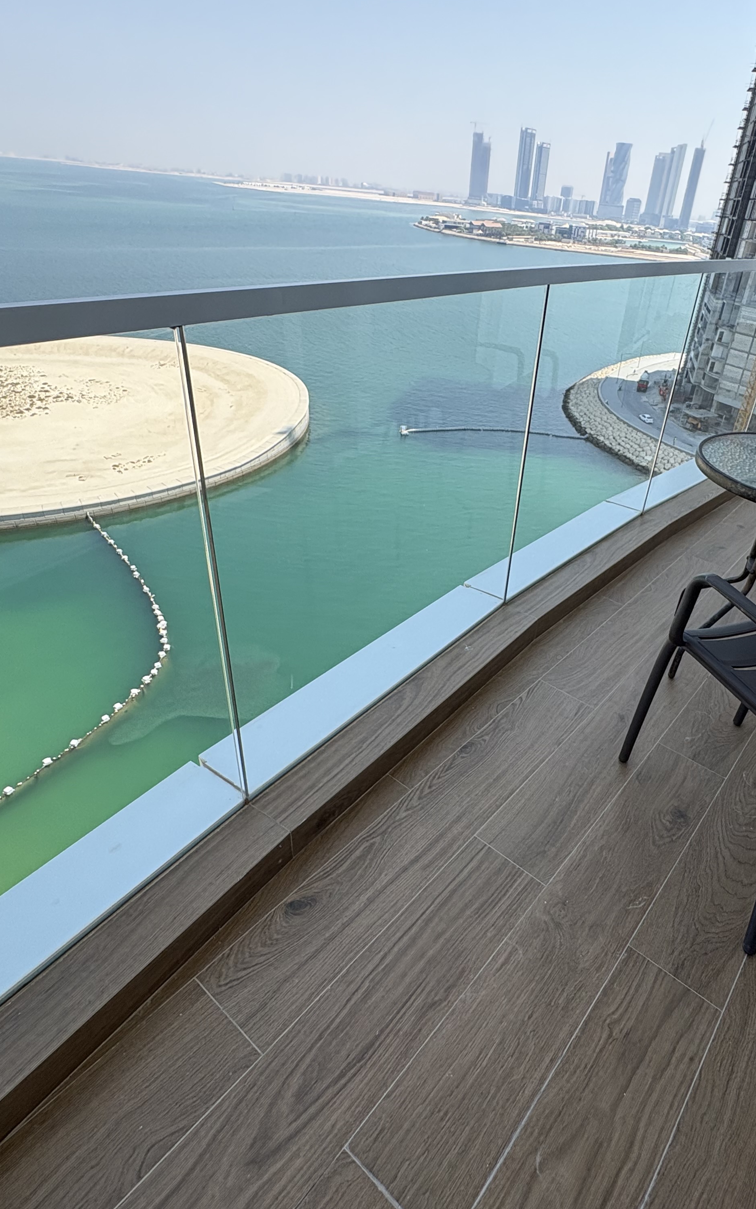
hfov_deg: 59.1
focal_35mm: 20
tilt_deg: -31.7
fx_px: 659
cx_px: 458
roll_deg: -5.4
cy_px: 605
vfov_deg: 85.1
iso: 50
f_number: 2.2
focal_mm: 2.22
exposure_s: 1/840
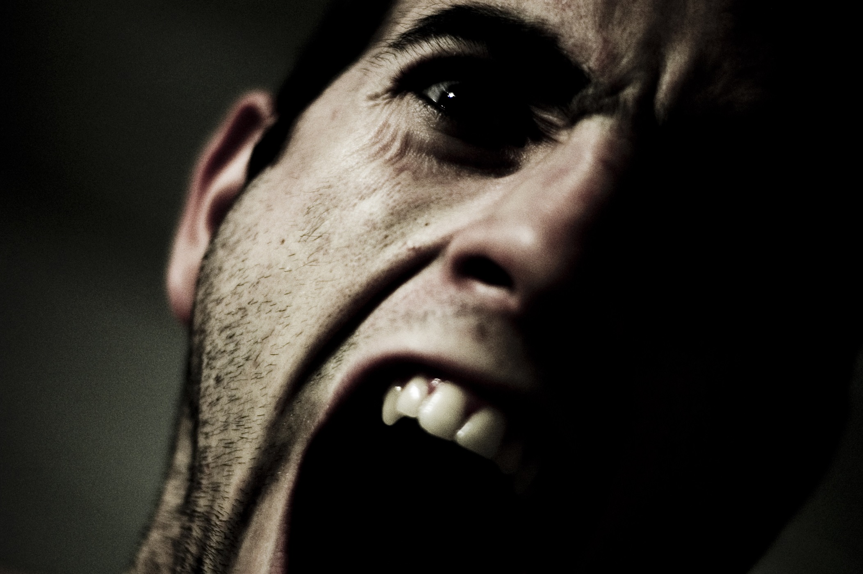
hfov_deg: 27.0
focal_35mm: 75
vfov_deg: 18.2
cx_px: 432
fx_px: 1796
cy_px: 287
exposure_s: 1/200
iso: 1000
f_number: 1.8
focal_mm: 50
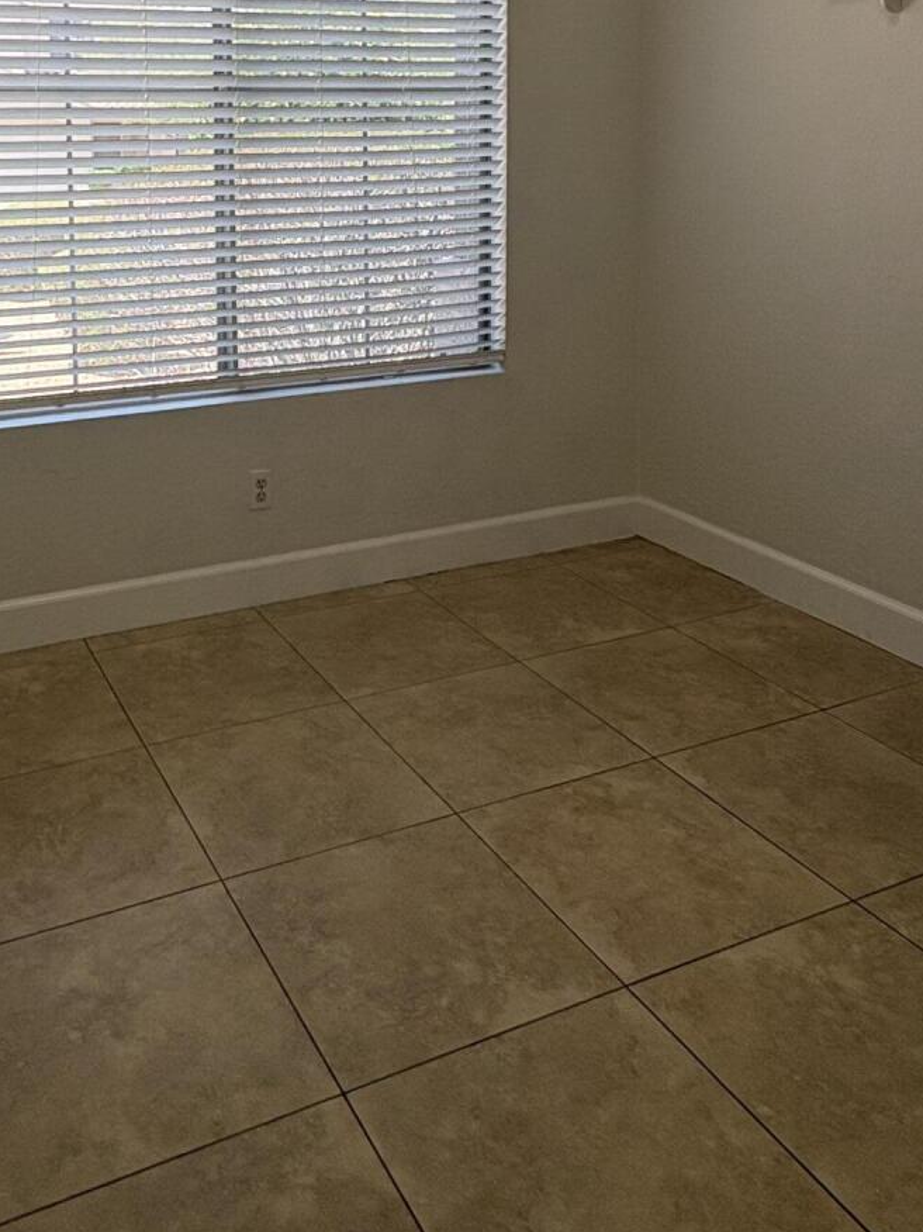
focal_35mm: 32
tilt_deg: -3.8
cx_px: 277
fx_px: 1138
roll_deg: +0.0
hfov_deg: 43.3
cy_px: 232
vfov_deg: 52.8
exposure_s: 1/131
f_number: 2.2
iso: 50
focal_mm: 2.22
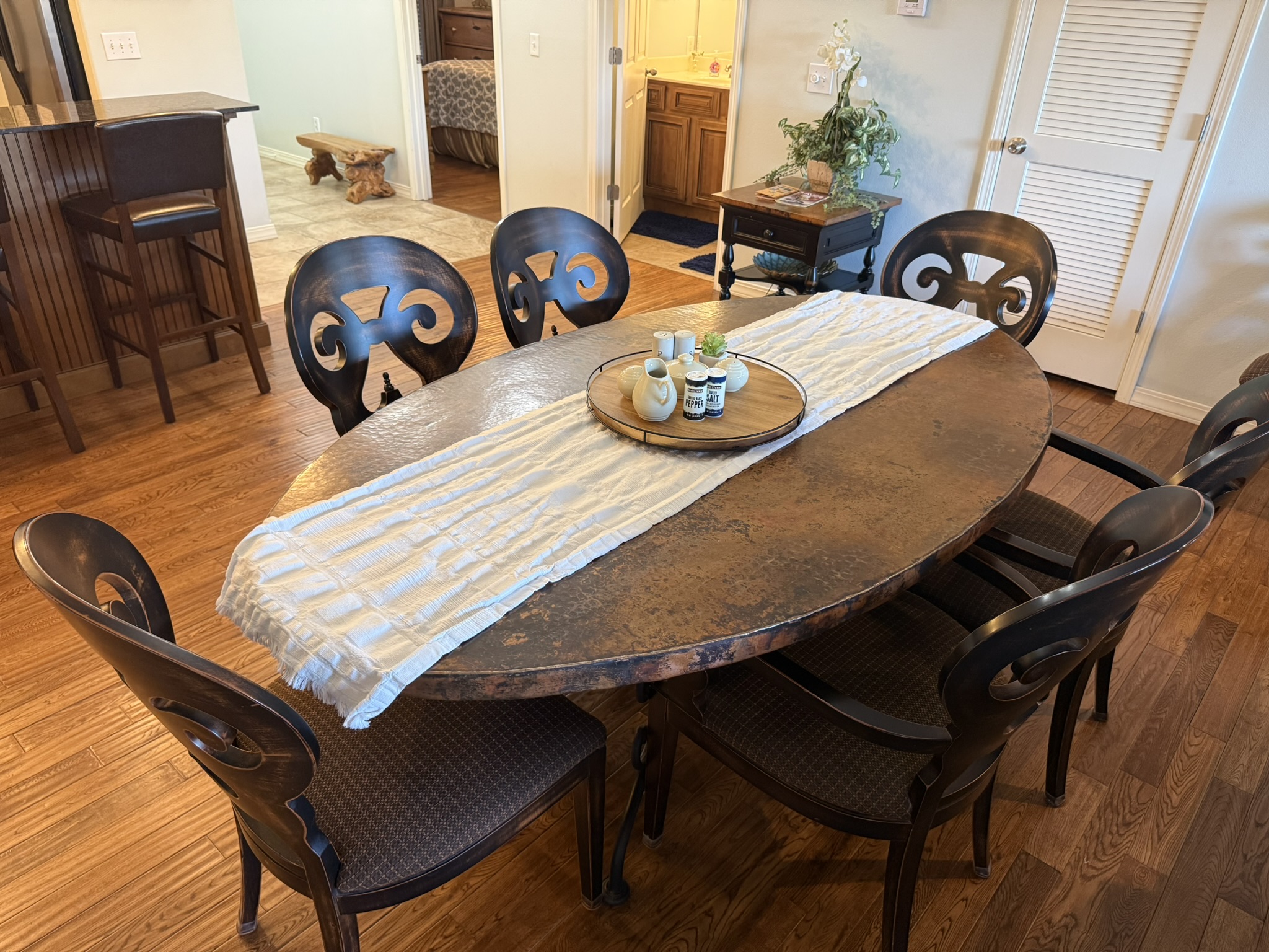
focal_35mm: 24
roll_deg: -1.0
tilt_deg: -29.9
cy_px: 476
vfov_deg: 56.8
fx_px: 880
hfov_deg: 71.6
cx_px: 634
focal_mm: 6.76
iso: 320
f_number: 1.78
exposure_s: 1/60
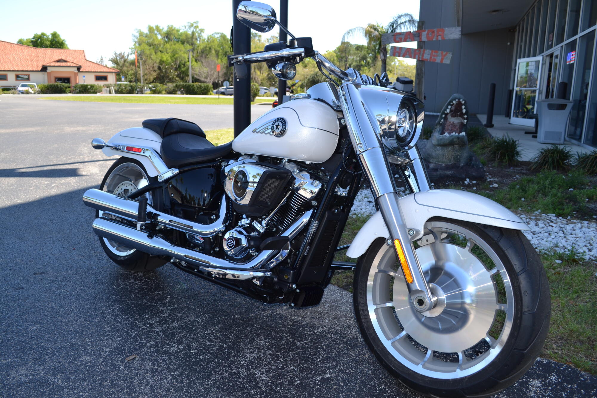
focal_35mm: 27
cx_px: 298
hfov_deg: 67.4
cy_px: 199
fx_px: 448
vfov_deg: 47.9
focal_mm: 18
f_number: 5.6
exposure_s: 1/200
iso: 100
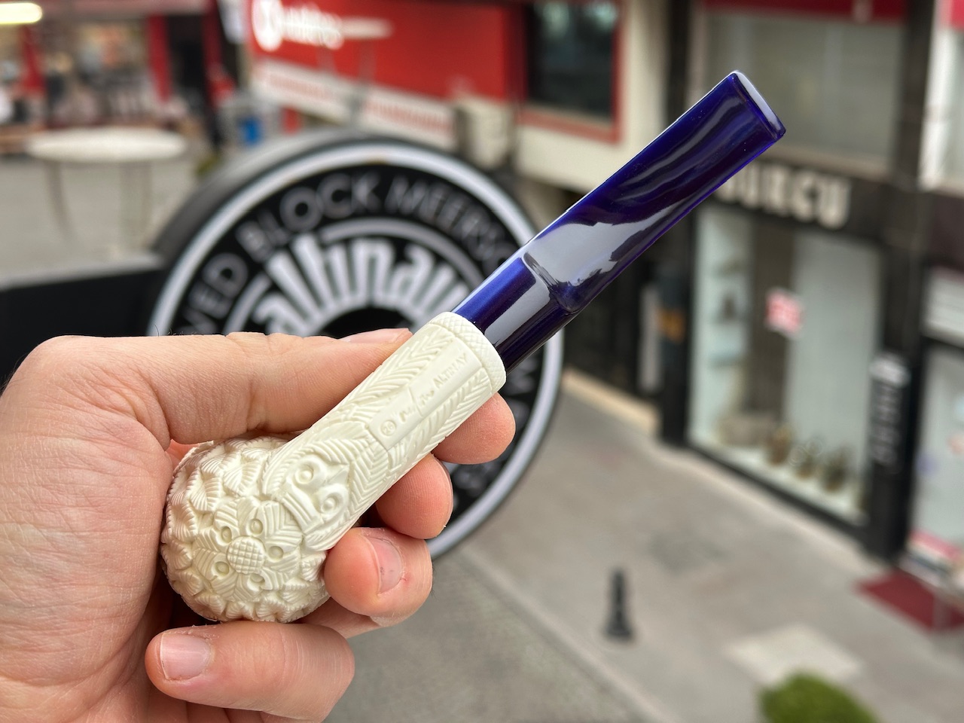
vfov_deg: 30.3
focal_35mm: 48
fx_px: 1337
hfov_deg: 39.7
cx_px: 482
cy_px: 362
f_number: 1.78
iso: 40
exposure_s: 1/100
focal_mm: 6.86
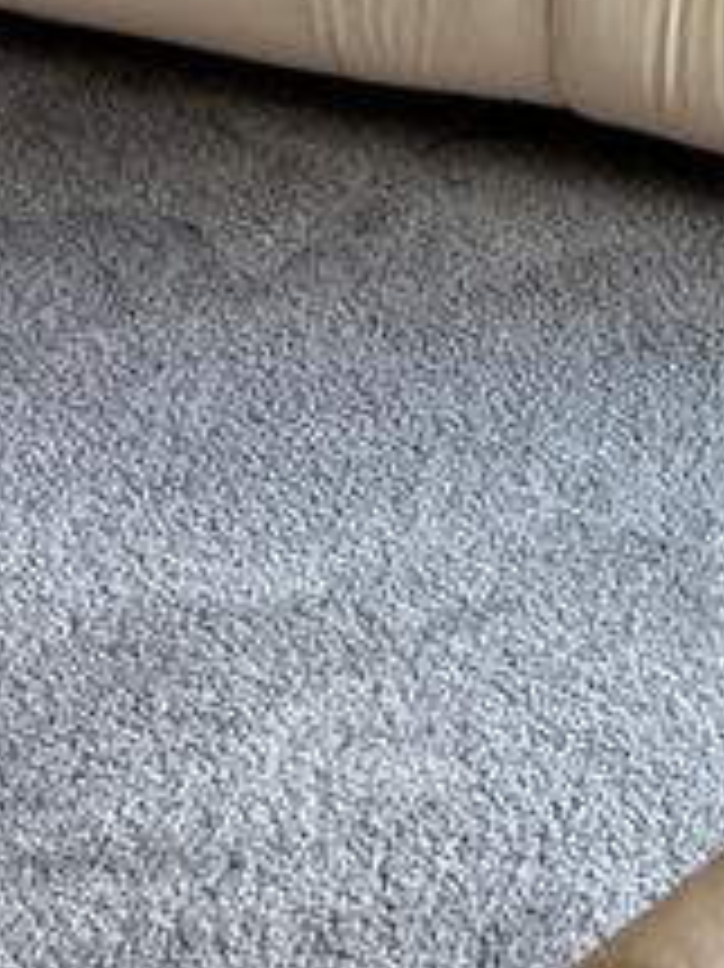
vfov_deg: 14.0
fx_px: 3741
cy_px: -360
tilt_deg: -21.4
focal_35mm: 134
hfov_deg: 11.0
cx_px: 702
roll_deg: +0.7
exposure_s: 1/121
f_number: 1.78
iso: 80
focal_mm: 6.76
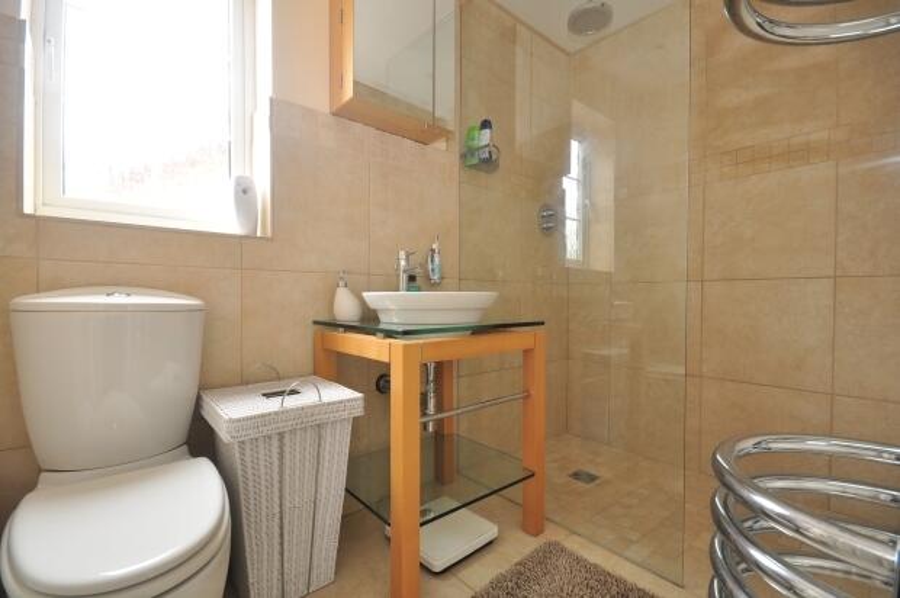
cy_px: 299
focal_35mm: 16
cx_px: 450
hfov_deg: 95.0
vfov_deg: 71.9
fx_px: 412
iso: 200
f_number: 11
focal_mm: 11
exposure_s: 1/1.3
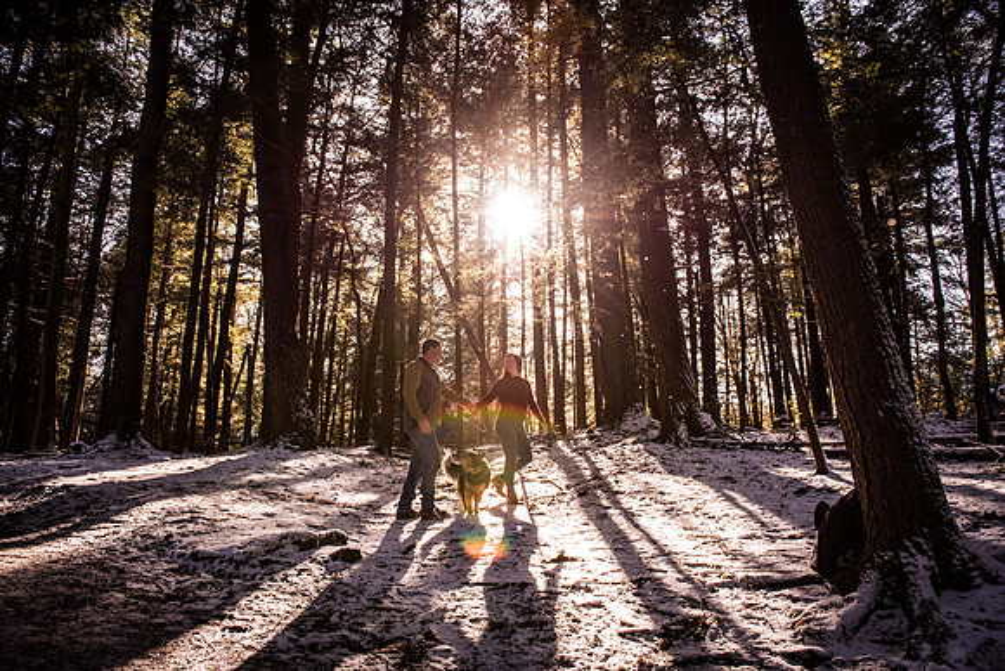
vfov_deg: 53.2
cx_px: 502
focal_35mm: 24
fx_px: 670
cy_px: 336
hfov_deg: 73.7
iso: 1600
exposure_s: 1/1250
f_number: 5
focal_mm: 24
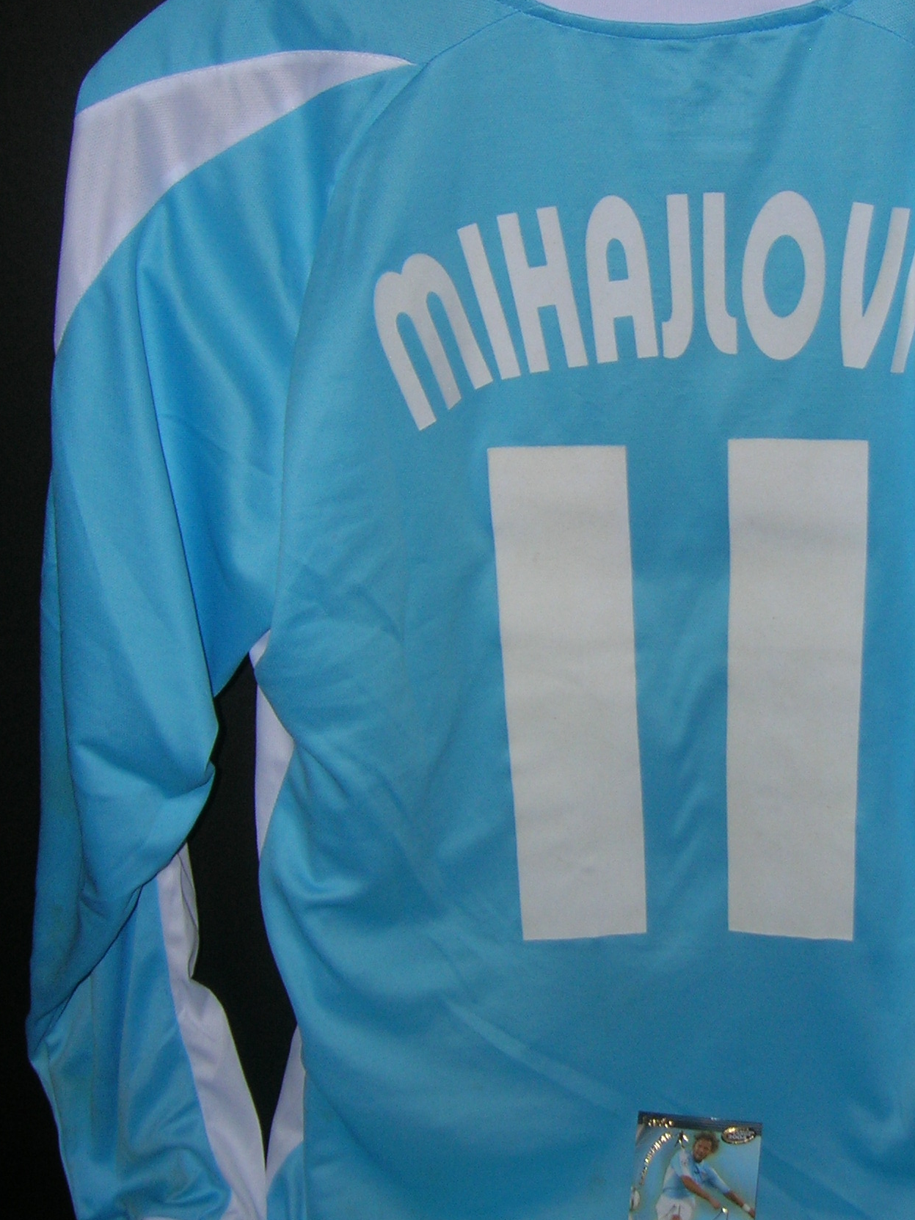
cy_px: 566
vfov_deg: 36.2
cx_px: 667
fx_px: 1868
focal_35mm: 53
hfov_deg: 27.2
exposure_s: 1/60.1
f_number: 2.9
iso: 50
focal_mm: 5.7
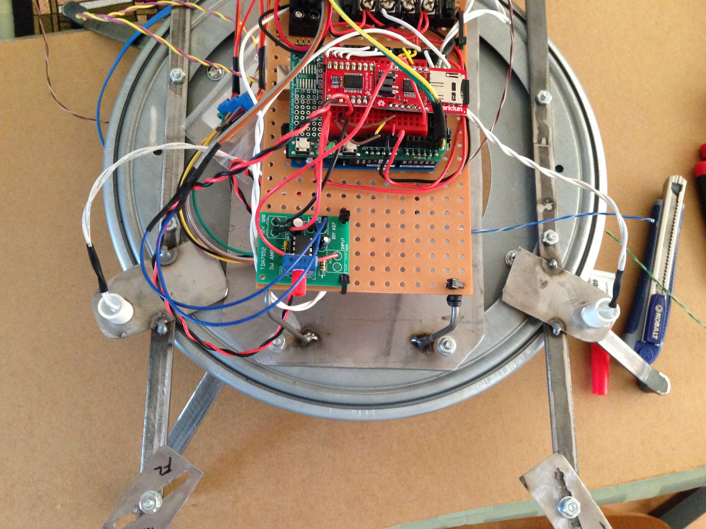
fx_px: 673
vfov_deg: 42.9
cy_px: 264
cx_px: 353
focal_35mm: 33
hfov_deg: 55.4
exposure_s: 1/15
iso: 400
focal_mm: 4.12
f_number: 2.4
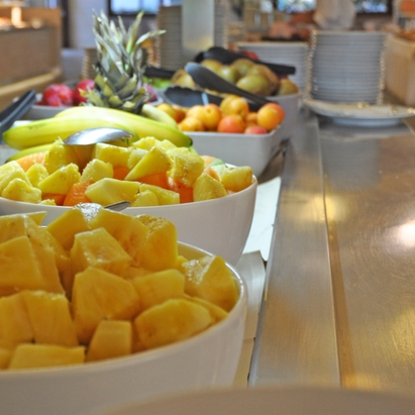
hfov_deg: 25.4
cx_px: 95
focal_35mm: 67
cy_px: 190
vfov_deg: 25.8
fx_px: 906
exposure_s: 1/40
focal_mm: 27
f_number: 3.8
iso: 320
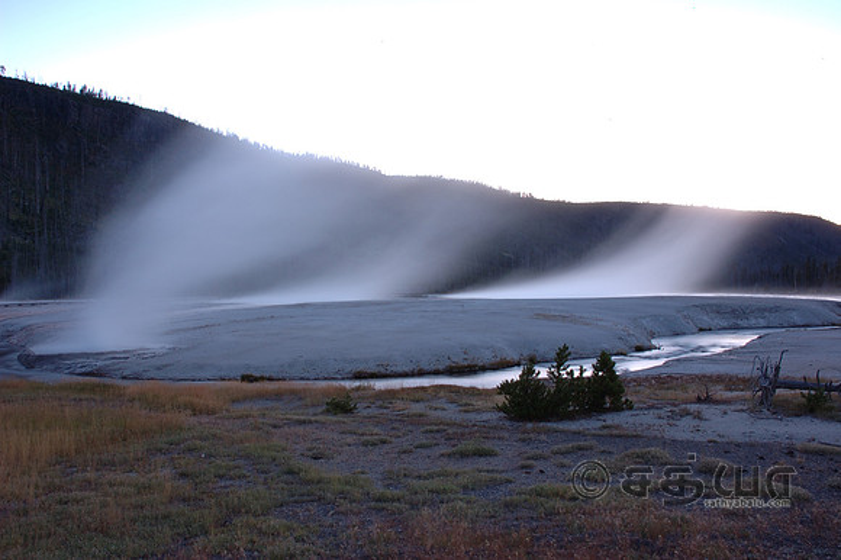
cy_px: 280
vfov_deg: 47.9
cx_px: 420
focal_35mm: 27
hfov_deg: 67.4
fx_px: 630
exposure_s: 30
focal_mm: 18
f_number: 20
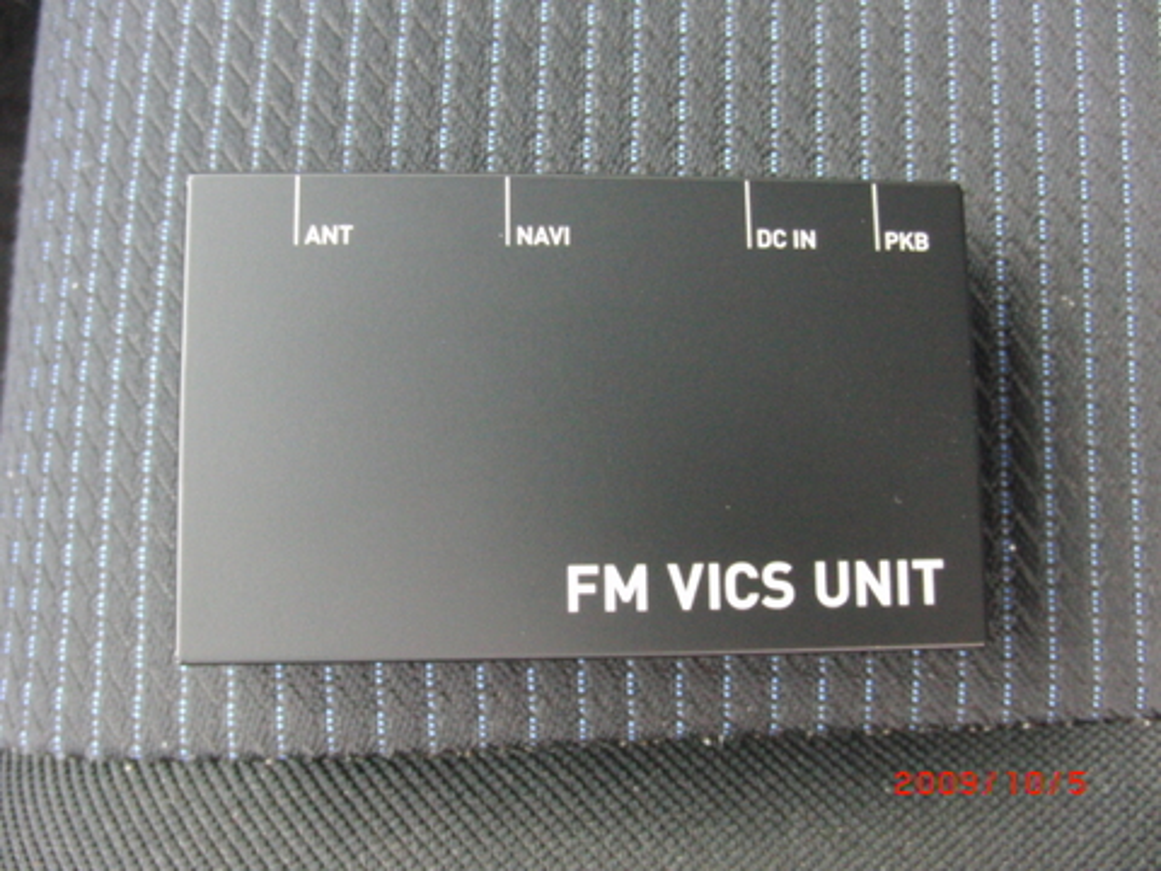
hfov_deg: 50.1
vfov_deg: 38.7
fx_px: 1241
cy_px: 436
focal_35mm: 37
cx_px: 580
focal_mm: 6.42
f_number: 3.6
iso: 500
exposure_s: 1/80
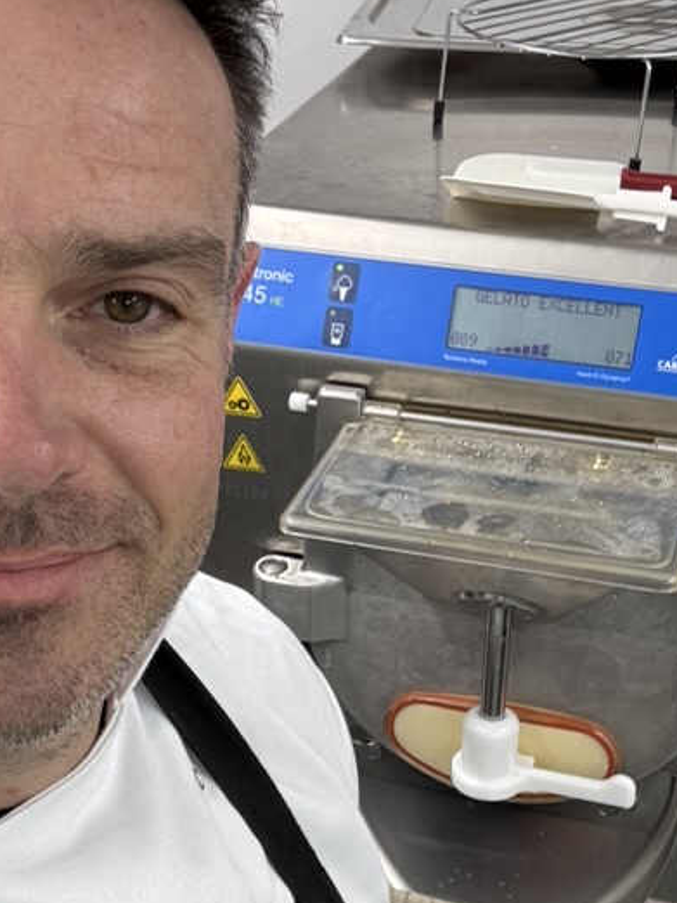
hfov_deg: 24.8
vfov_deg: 32.5
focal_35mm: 59
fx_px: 1538
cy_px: 582
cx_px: 312
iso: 50
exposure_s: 1/100
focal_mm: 2.69
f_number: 1.9
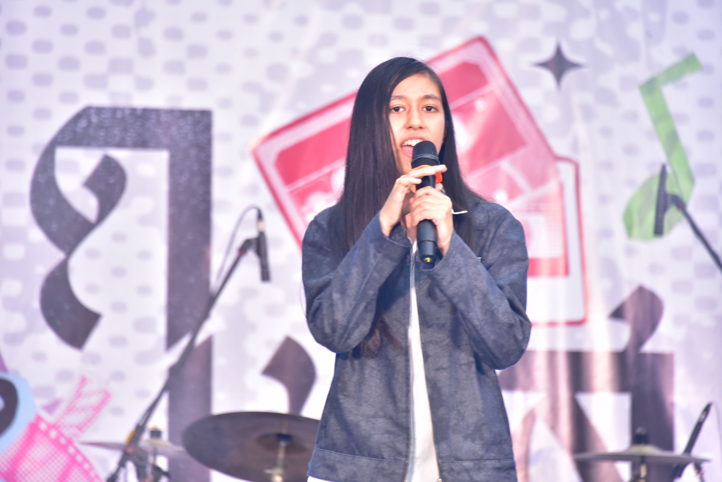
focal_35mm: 250
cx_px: 361
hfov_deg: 8.2
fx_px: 5016
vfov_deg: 5.5
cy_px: 241
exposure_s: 1/200
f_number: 5.6
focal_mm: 250
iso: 1250
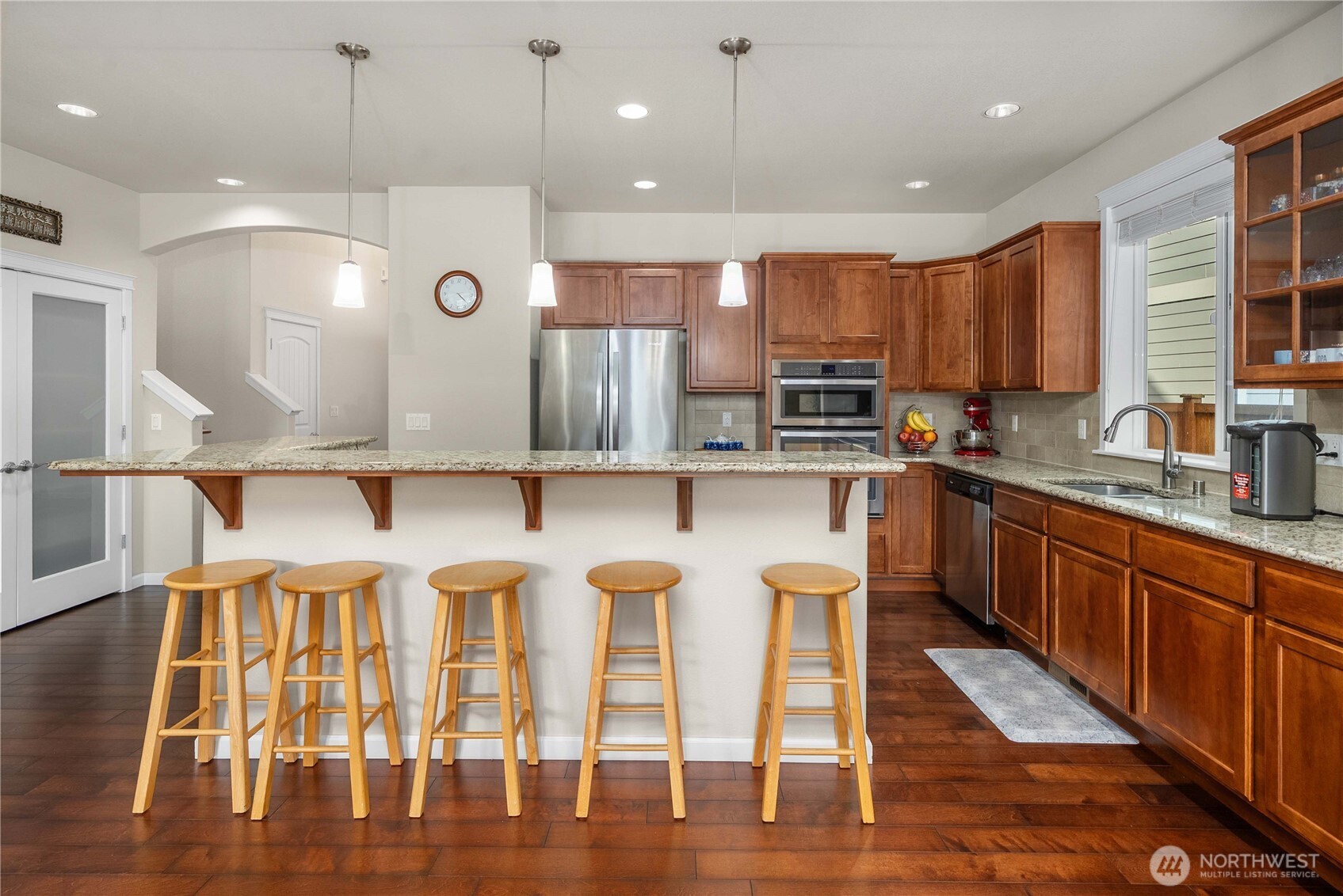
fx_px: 634
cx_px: 672
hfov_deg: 93.2
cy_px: 448
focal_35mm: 17
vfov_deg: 70.5
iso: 1000
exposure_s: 1/10
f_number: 7.1
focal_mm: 17
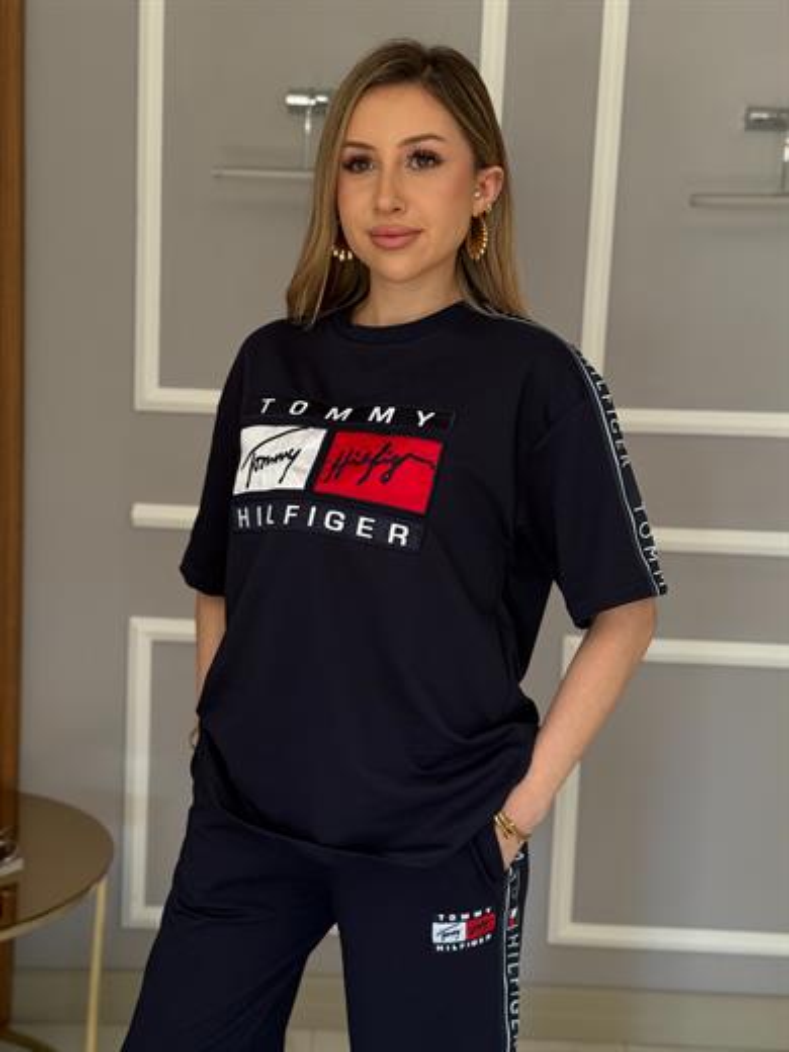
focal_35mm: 48
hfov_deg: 30.3
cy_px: 526
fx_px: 1459
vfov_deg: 39.7
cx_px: 394
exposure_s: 1/85
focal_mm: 6.76
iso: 100
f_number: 1.78
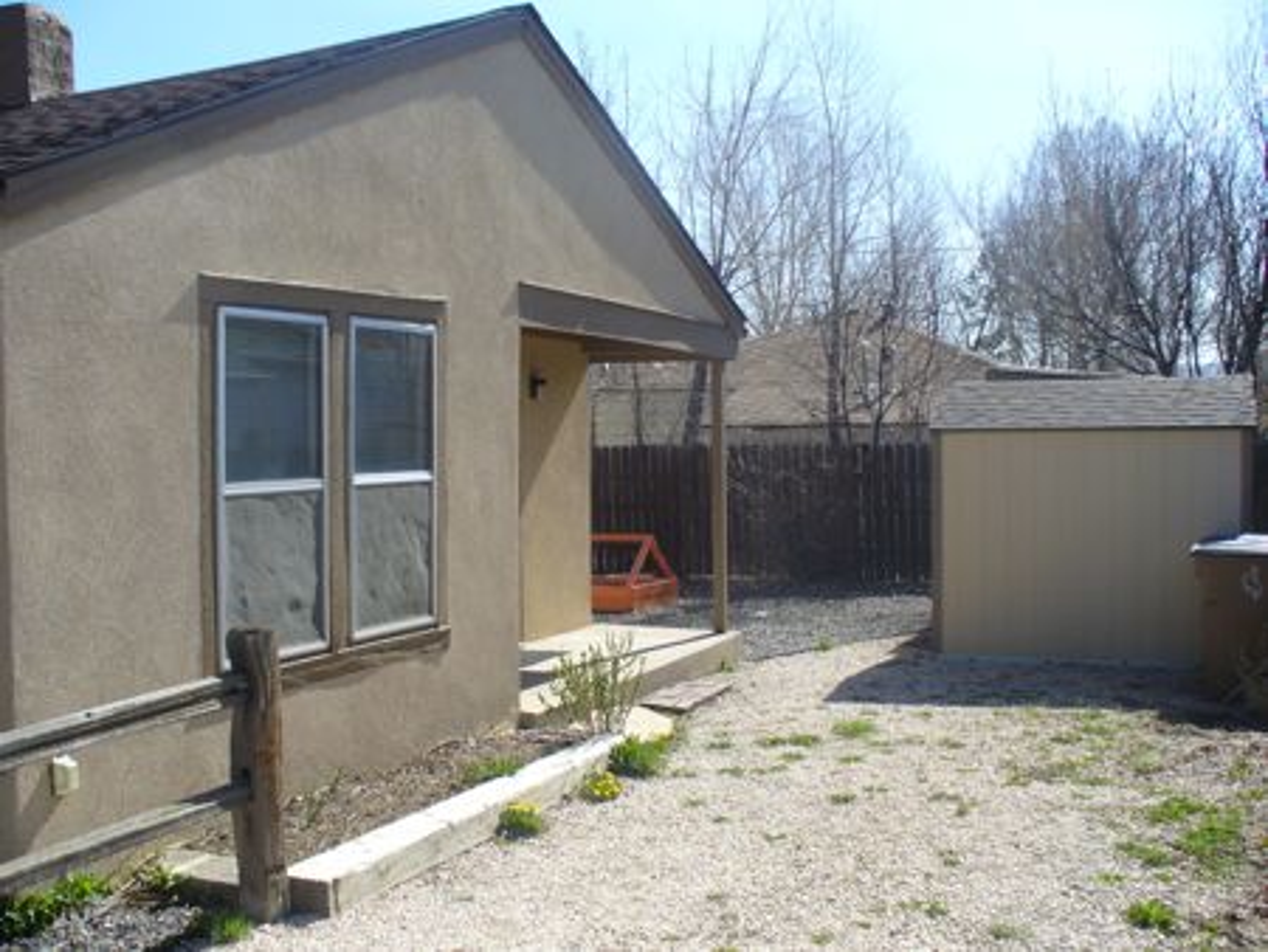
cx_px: 634
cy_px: 476
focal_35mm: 37
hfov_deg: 50.1
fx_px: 1356
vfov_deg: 38.7
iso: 80
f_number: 5.6
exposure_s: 1/250
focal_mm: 6.1
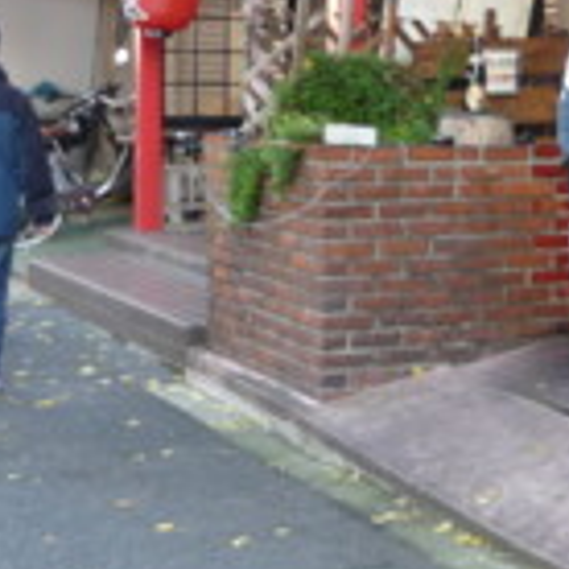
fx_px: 1767
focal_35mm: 95
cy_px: 8
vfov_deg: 17.9
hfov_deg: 16.7
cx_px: 837
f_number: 2.8
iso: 125
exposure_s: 1/30
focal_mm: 5.5
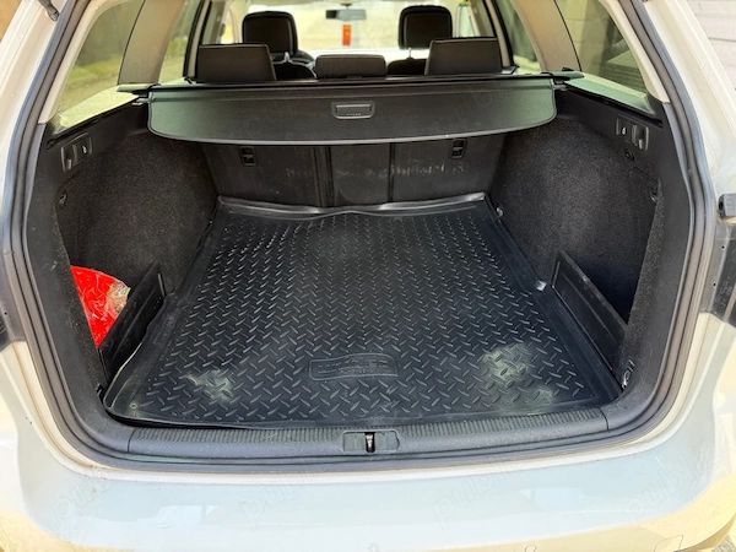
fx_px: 510
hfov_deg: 71.6
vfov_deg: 56.8
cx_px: 368
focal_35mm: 24
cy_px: 276
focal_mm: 6.76
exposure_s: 1/243
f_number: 1.78
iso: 100
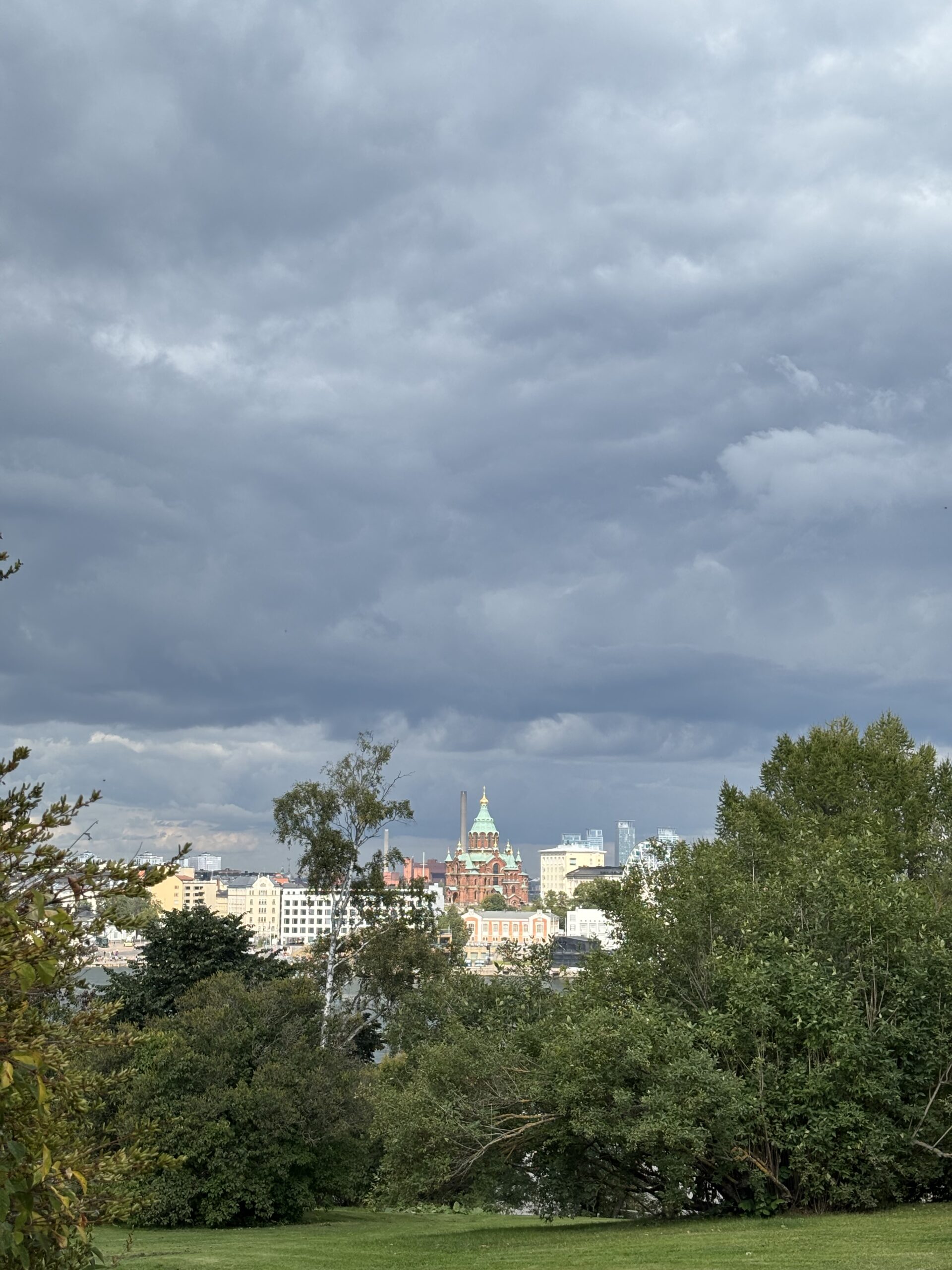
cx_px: 476
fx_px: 1907
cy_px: 635
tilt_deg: +6.3
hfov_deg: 28.0
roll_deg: -1.5
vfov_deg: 36.8
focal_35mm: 52
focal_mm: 5.96
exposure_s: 1/2193
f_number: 1.6
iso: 32
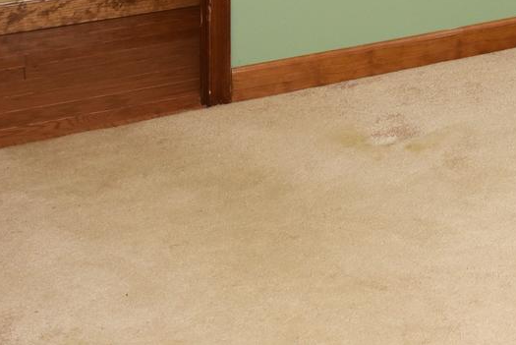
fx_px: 1119
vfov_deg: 14.7
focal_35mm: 78
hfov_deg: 21.8
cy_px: -325
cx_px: 766
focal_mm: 20
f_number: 5.6
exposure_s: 1/60
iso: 400
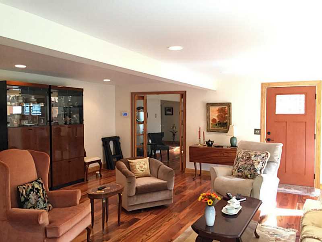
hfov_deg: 61.7
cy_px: 121
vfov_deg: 48.2
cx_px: 161
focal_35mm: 29
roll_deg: -0.5
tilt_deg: -2.0
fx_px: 270
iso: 250
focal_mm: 4.15
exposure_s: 1/30
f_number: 2.2
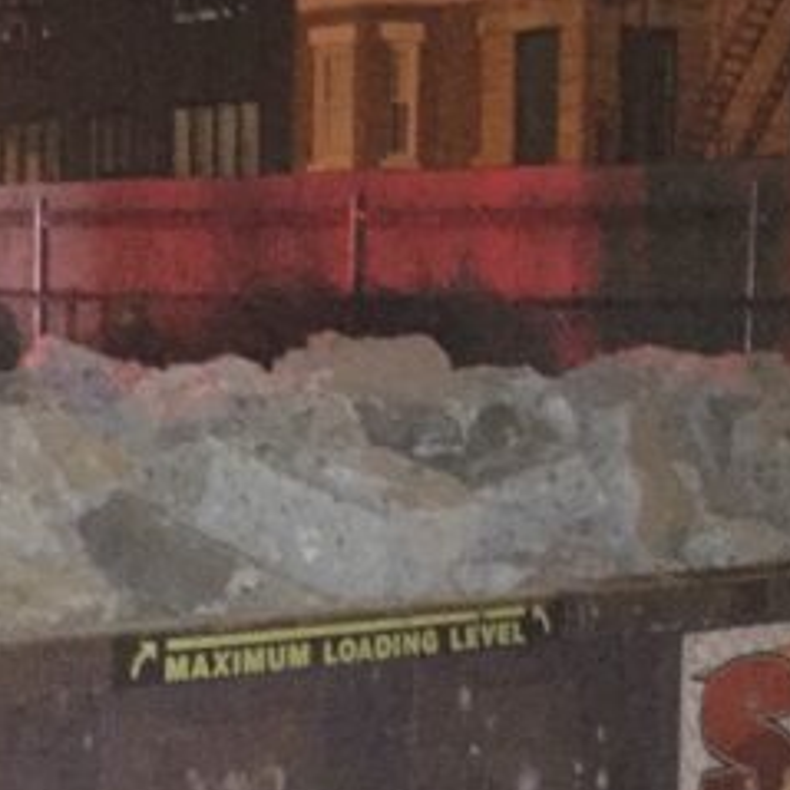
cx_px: 493
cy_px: 526
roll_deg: -1.6
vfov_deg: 15.8
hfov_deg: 15.8
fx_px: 2840
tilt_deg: -3.7
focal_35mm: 110
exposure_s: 1/16
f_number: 2.2
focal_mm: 4.15
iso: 1000
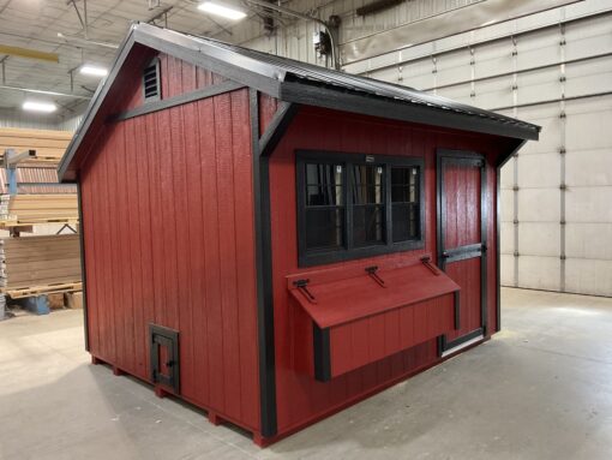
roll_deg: +2.1
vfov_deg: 48.3
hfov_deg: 61.6
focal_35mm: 29
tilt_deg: -3.6
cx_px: 306
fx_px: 513
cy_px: 230
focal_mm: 3
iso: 250
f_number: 1.8
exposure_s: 1/60
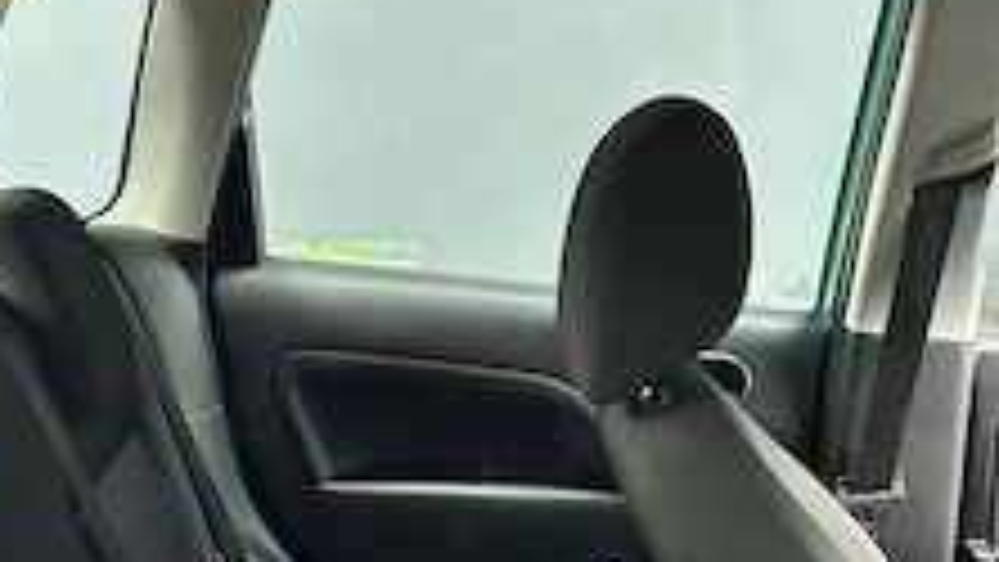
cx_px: 328
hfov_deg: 40.1
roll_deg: -1.6
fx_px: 1351
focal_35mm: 51
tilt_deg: -31.0
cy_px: 836
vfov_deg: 20.3
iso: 640
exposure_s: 1/40
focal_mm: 5.7
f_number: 1.5
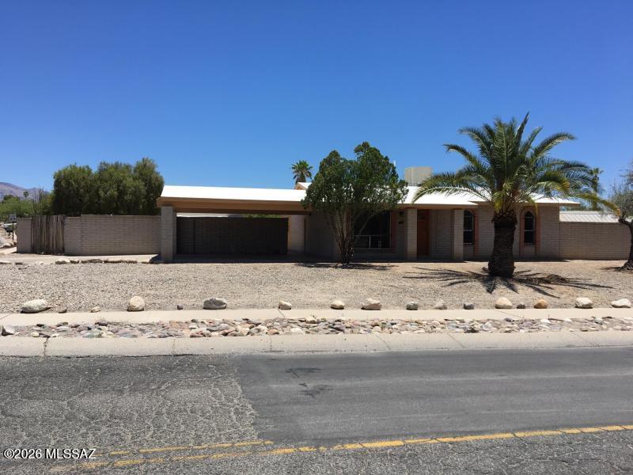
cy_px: 238
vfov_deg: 48.2
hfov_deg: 61.7
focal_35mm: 29
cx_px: 316
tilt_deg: +0.8
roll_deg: -1.1
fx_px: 530
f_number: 2.2
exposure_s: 1/2024
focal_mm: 4.15
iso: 25
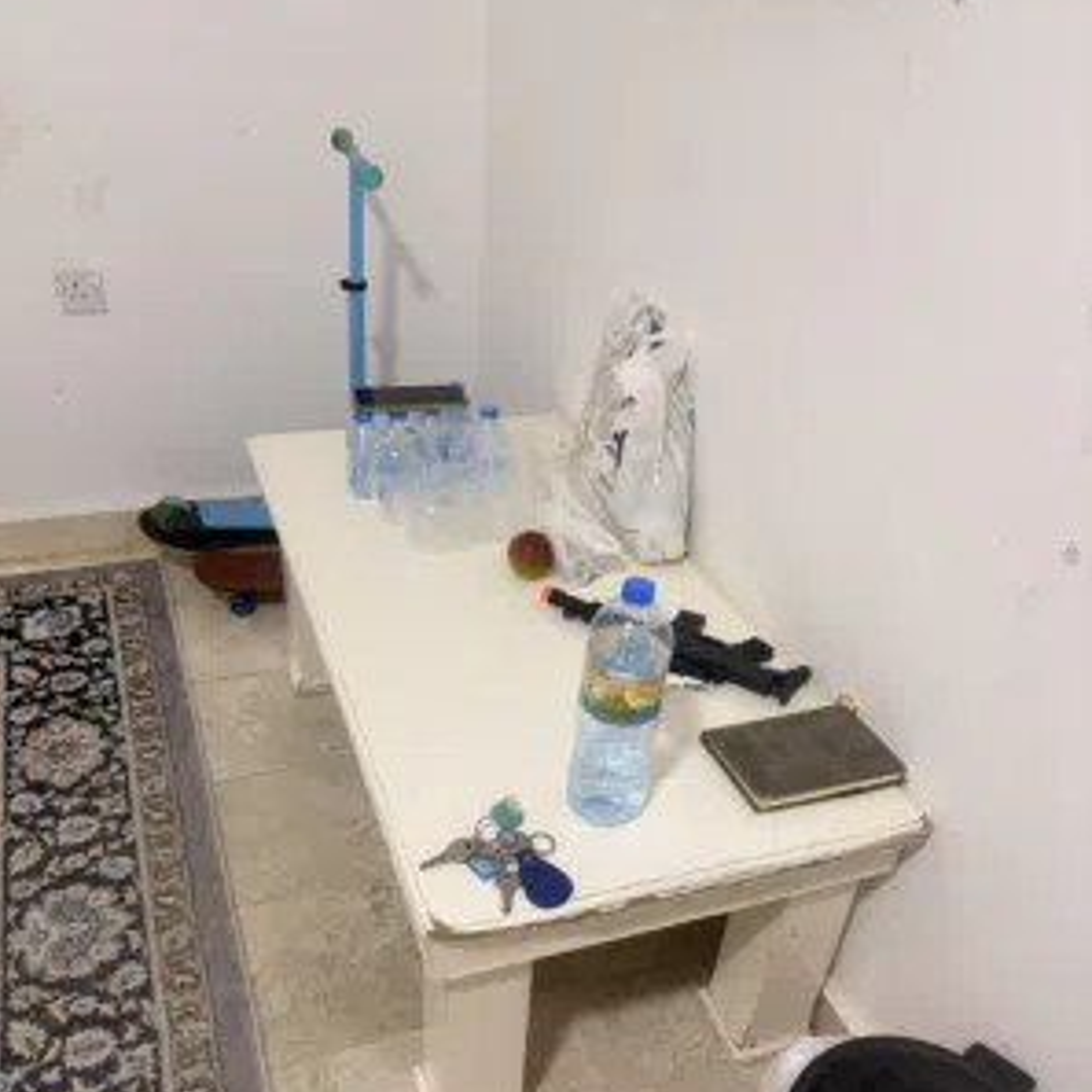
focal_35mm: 31
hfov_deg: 52.5
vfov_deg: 51.8
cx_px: 544
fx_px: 1106
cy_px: 699
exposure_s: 1/60
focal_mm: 5.96
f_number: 1.6
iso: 250
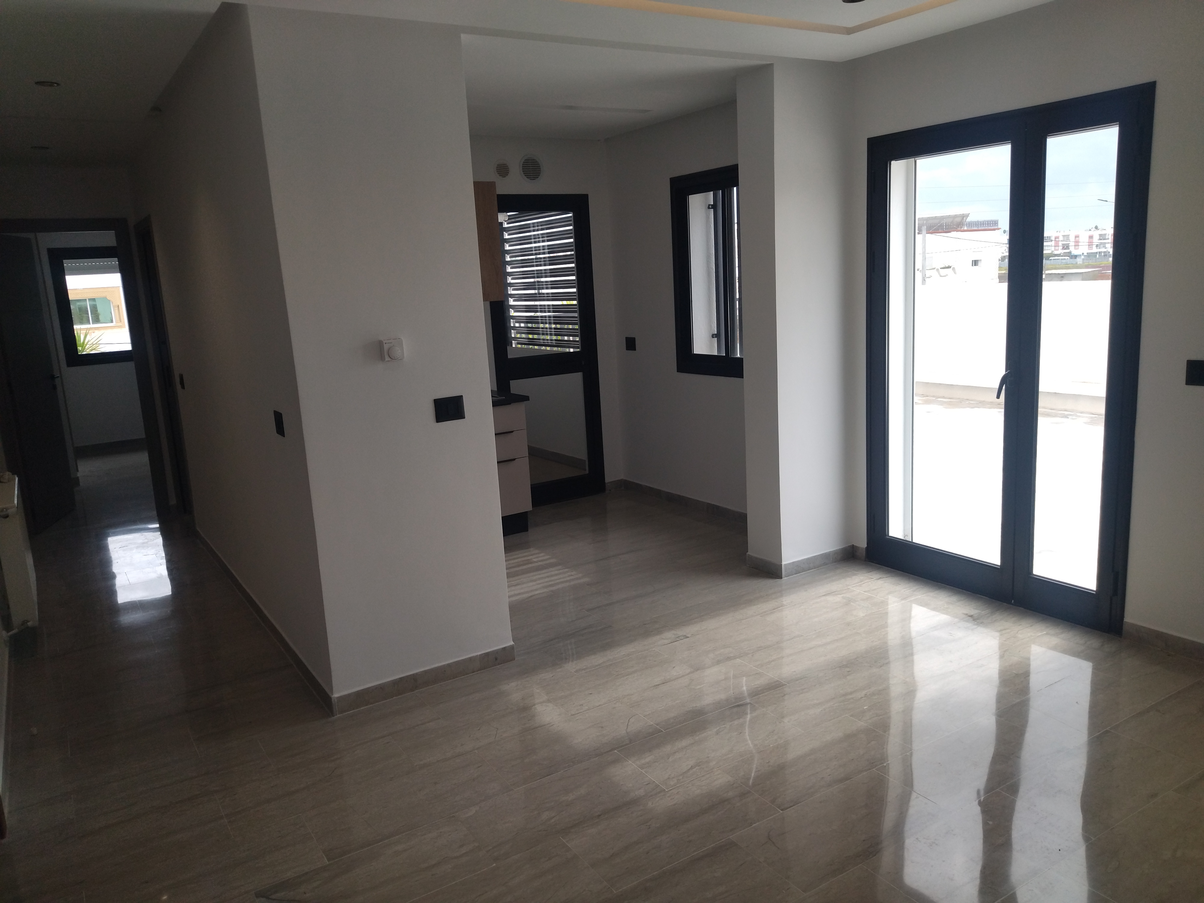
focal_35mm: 27
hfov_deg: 65.3
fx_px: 939
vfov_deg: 51.4
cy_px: 452
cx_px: 602
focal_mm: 4.74
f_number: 1.79
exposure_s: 1/360
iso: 99
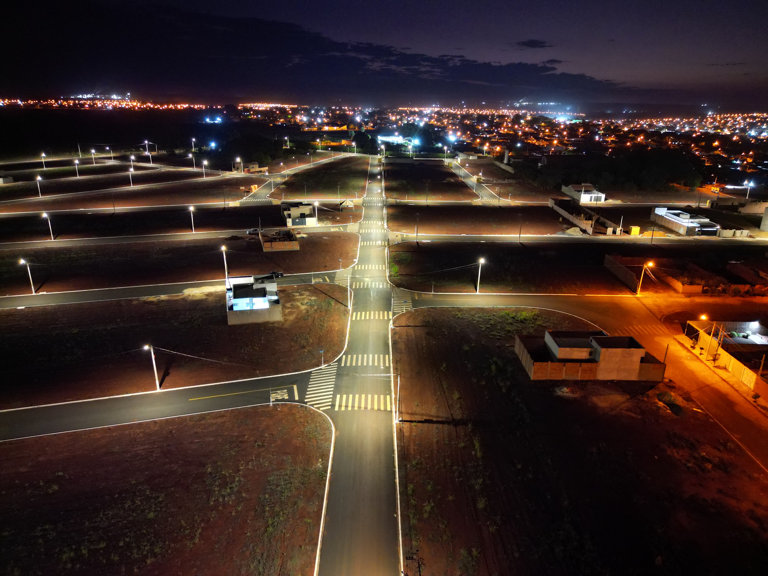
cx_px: 384
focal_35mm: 24
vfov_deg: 56.8
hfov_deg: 71.6
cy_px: 288
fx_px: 532
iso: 2120
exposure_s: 1/5
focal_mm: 6.72
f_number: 1.7
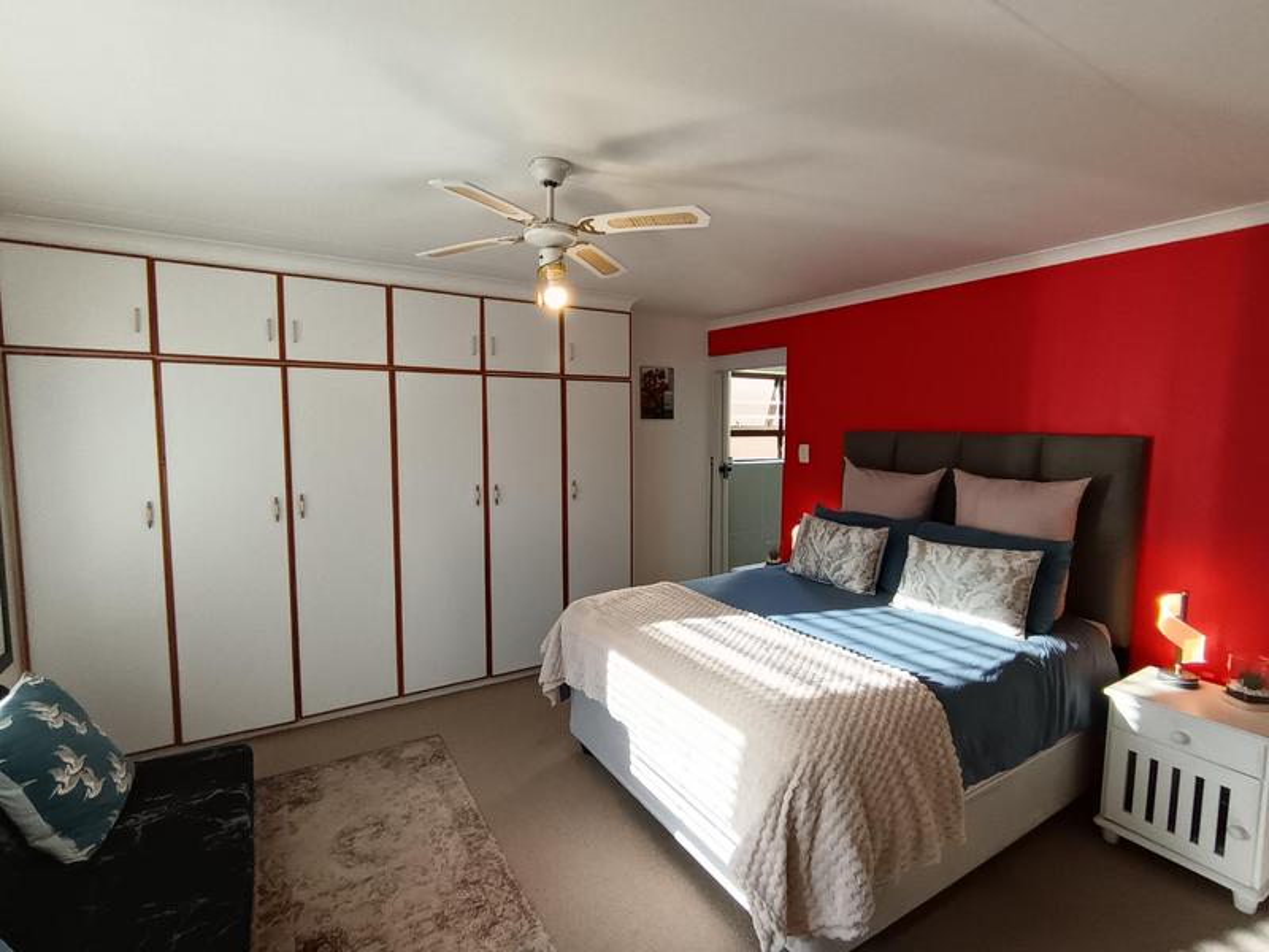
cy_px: 476
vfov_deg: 74.7
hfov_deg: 91.0
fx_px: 623
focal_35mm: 17
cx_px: 634
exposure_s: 1/100
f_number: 2.2
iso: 523
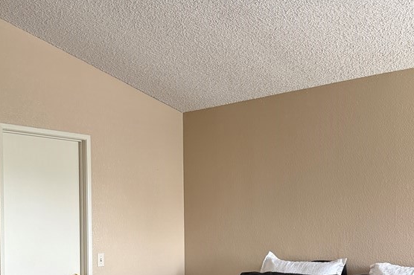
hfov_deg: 42.7
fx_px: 529
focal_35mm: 46
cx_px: 188
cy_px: 219
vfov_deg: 28.6
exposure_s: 1/40
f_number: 1.78
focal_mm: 6.76
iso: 640
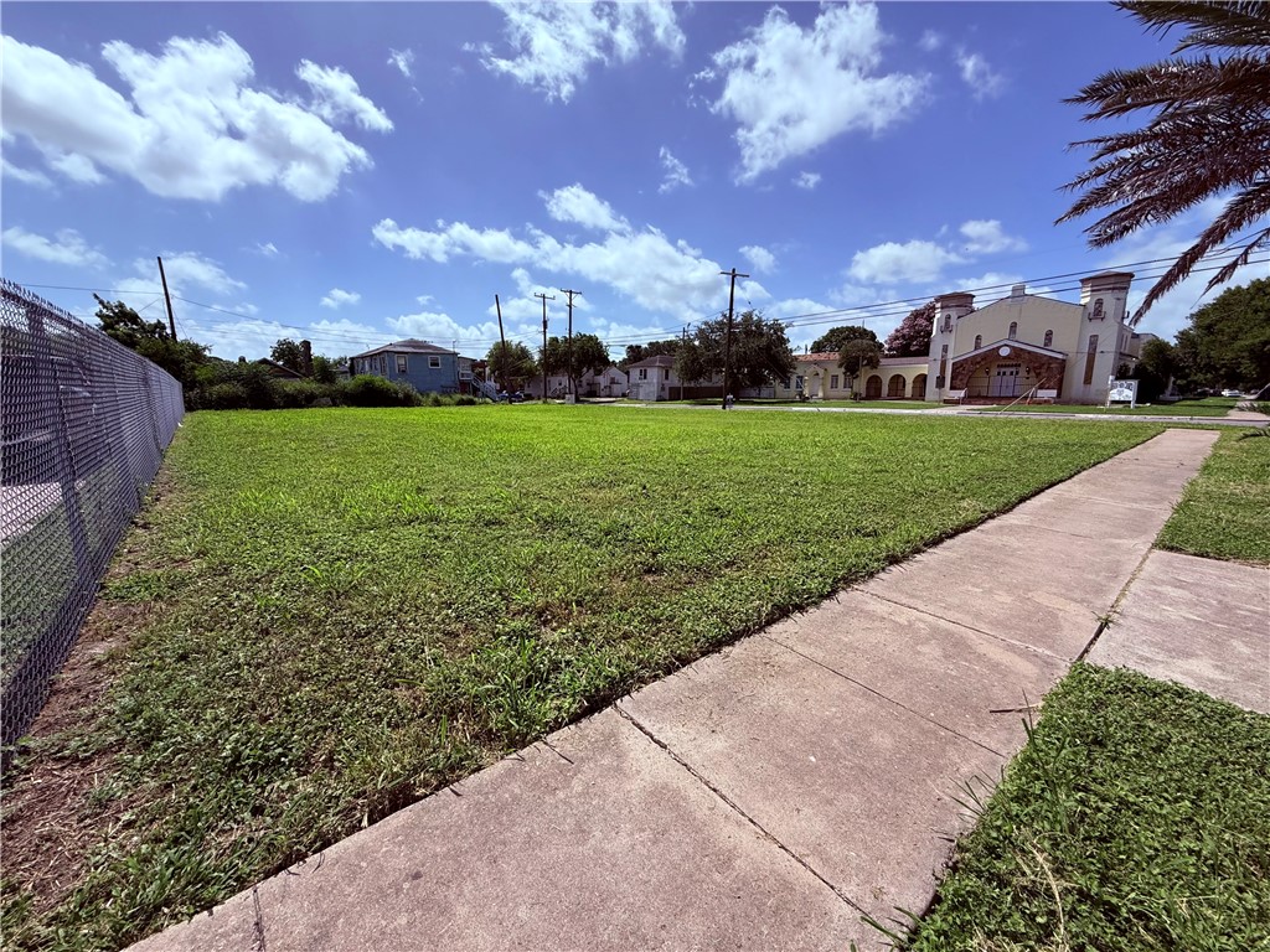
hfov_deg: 102.1
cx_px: 635
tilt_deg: -8.8
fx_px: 514
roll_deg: -0.2
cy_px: 476
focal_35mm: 14
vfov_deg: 85.7
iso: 50
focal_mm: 2.22
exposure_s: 1/2976
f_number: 2.2
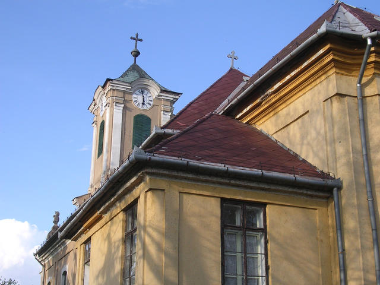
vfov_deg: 27.5
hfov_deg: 36.2
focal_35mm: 53
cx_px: 190
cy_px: 142
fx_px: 582
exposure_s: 1/347
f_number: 3.2
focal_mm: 8
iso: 100
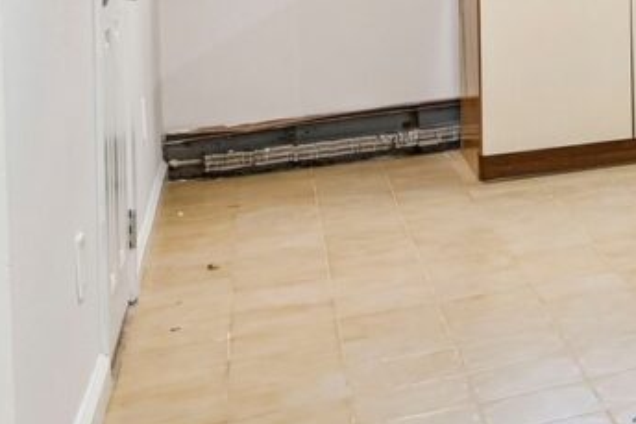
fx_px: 1395
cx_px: 1352
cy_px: -141
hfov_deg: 16.9
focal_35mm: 79
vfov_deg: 16.3
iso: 250
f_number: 9
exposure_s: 1/2.5
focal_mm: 17
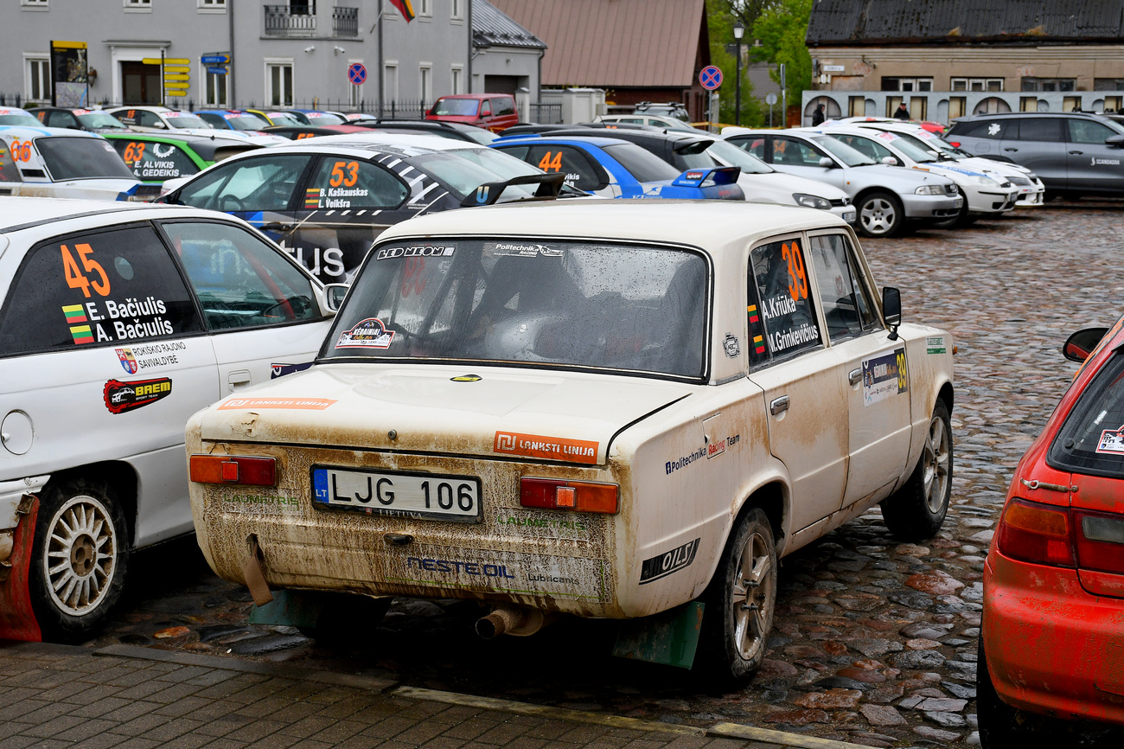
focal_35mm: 60
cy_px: 374
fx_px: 1873
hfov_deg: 33.4
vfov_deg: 22.6
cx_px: 562
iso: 200
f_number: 6.3
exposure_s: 1/320
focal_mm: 40
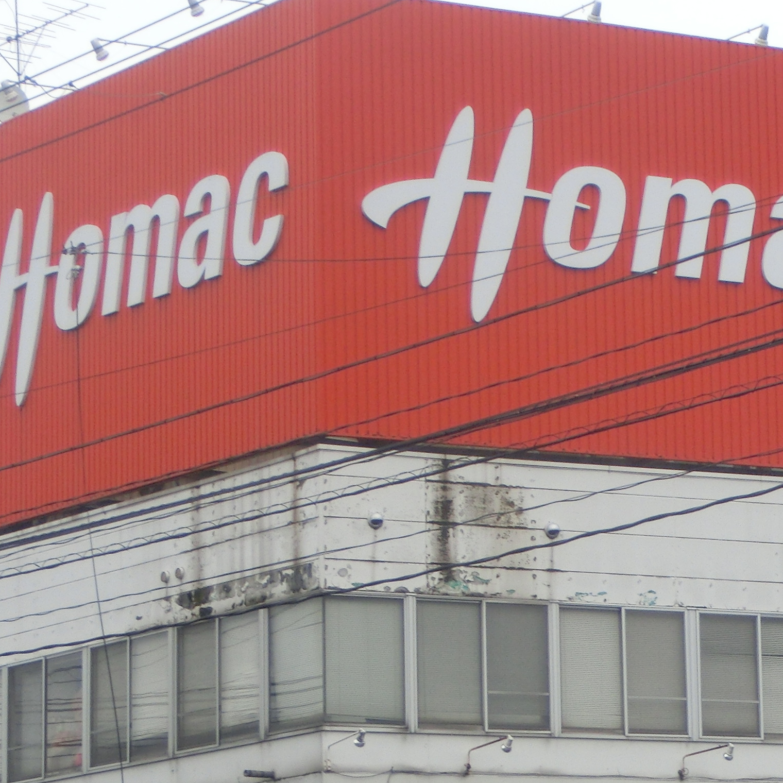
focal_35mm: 134
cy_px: 591
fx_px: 3429
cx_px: 906
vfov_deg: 13.0
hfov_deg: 12.7
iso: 80
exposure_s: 1/200
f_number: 4.3
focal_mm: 9.16
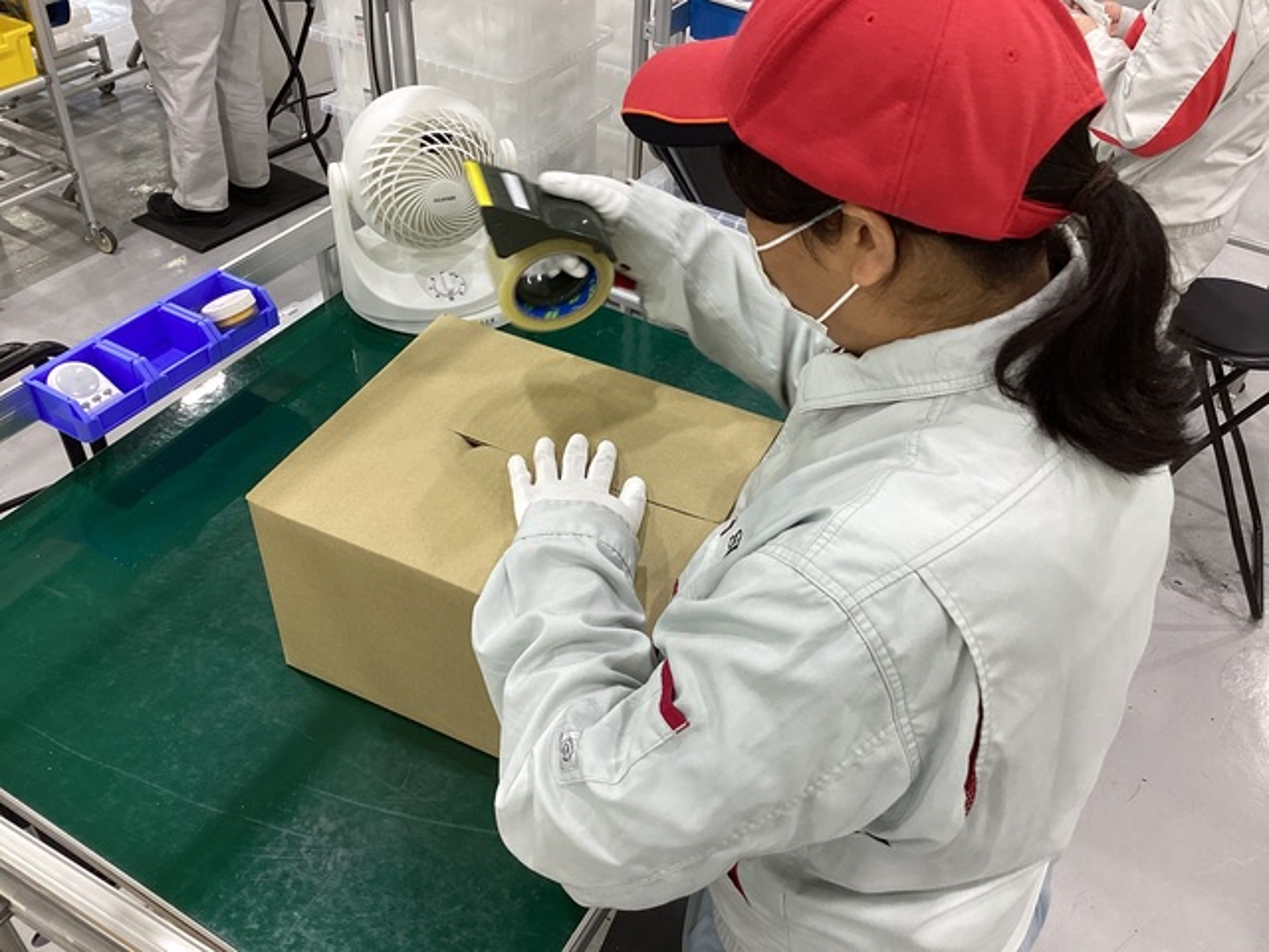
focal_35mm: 31
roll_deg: -4.2
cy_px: 476
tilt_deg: -41.5
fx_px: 1136
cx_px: 634
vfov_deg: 45.4
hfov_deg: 58.4
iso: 50
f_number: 2.4
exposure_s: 1/60
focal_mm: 3.3
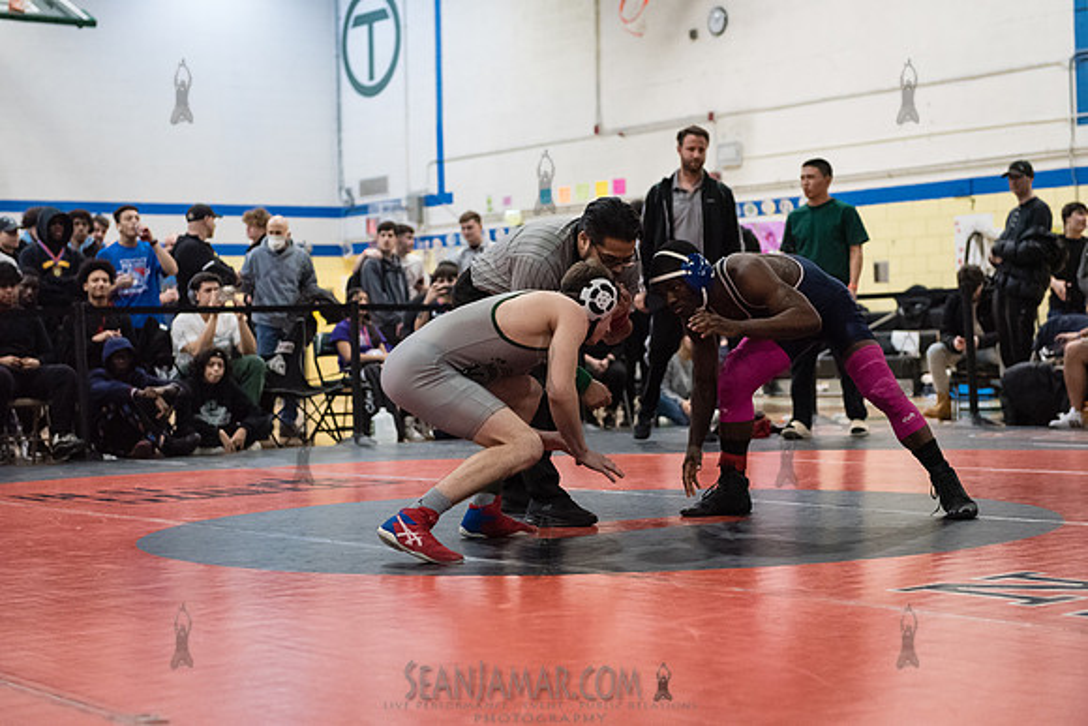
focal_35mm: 70
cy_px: 363
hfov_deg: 28.8
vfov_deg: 19.5
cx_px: 544
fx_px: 2116
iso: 8000
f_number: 3.2
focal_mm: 70
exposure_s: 1/500
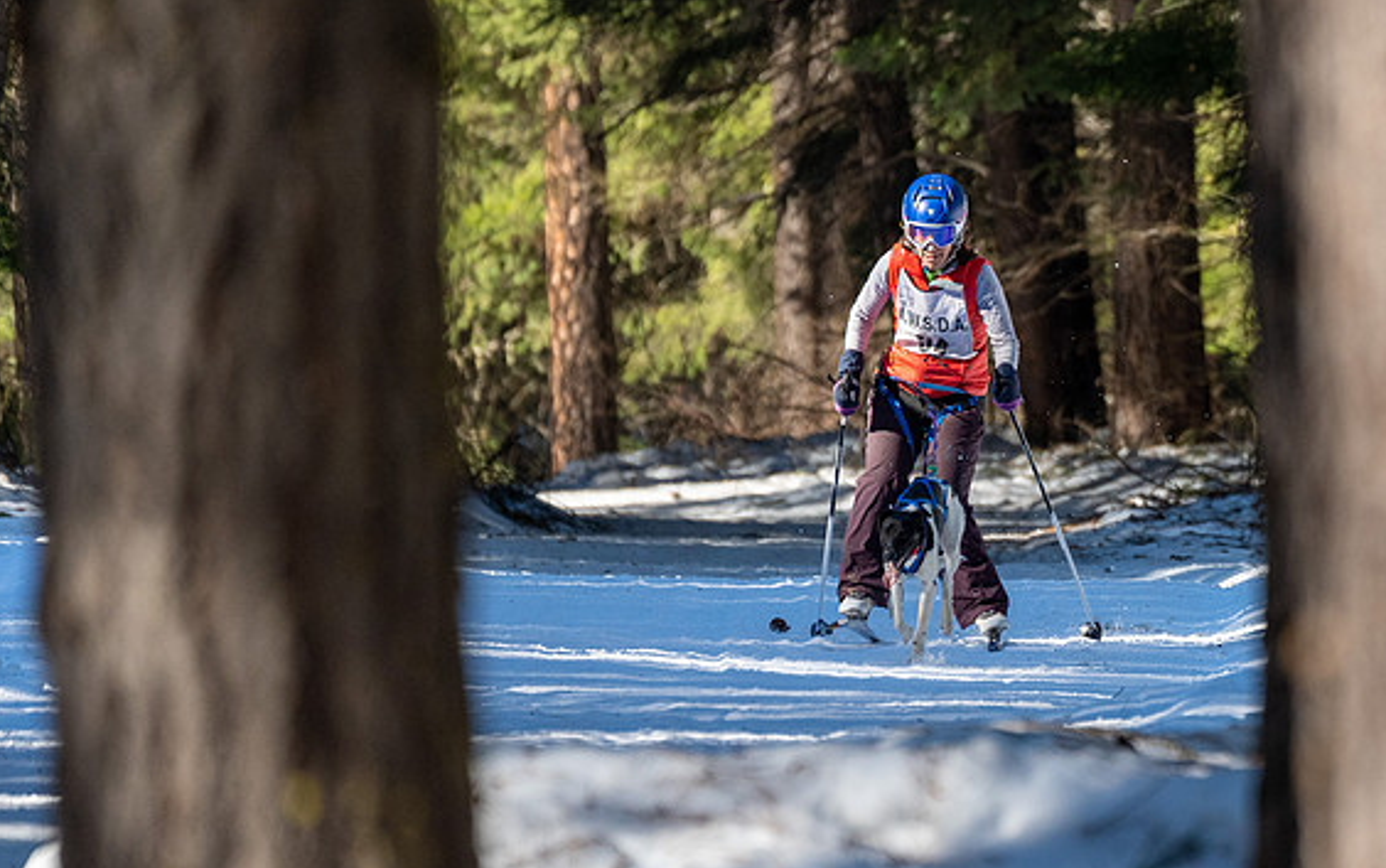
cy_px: 483
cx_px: 1129
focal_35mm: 714
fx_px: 26981
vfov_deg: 1.8
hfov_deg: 2.9
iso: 1000
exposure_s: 1/1600
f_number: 5.6
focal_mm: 400
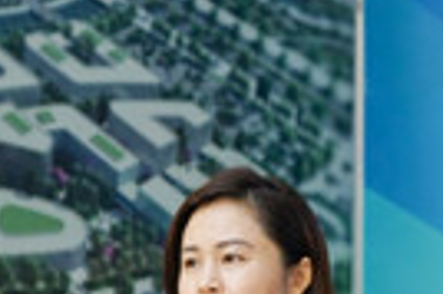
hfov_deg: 7.1
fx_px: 3451
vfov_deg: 4.9
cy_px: 365
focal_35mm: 281
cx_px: 906
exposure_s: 1/500
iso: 400
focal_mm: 58.8
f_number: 4
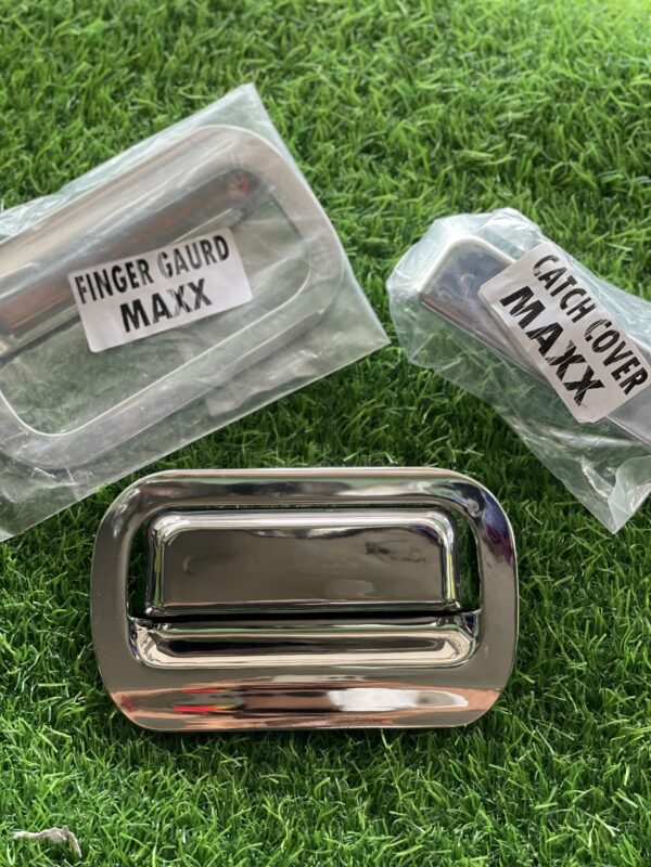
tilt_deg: -74.7
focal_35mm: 52
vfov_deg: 36.8
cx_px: 326
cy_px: 434
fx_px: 1304
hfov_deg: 28.0
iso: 250
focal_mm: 6
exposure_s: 1/122
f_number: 2
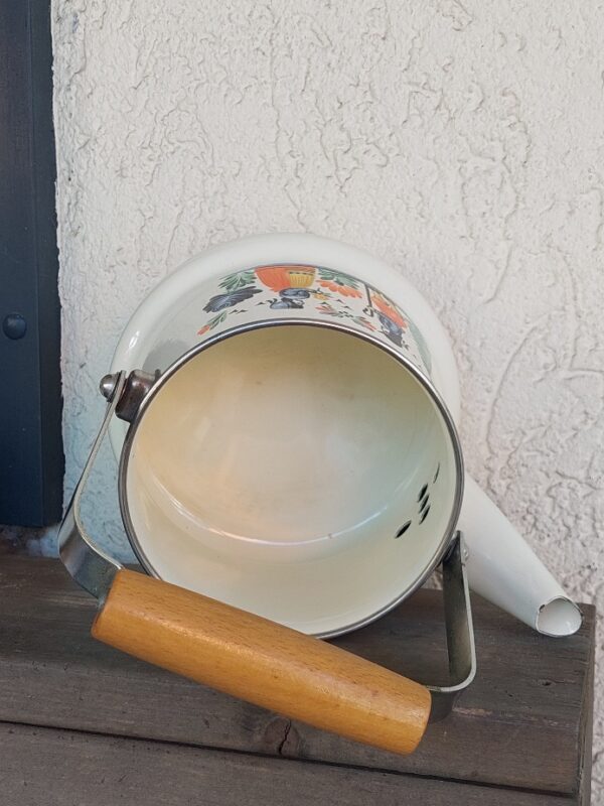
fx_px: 558
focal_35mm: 24
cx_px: 302
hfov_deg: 56.8
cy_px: 403
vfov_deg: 71.6
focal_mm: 5.23
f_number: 1.8
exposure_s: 1/127
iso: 40
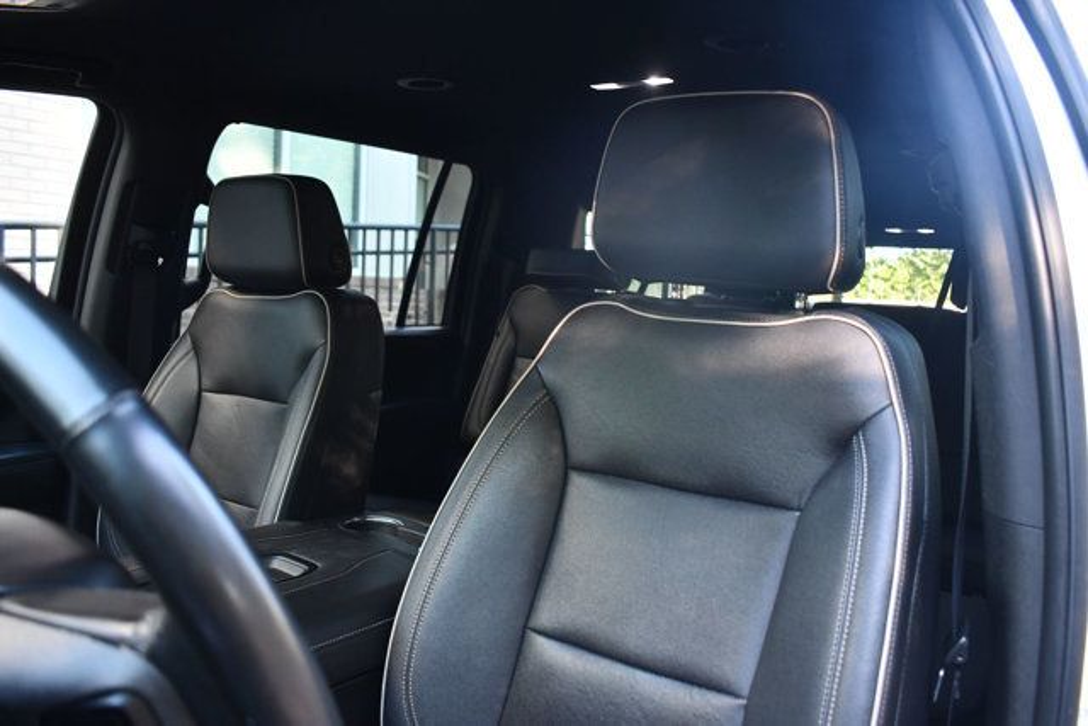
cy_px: 363
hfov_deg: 61.9
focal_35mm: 30
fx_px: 907
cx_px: 544
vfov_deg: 43.6
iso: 1600
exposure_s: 1/125
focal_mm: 20
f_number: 3.5
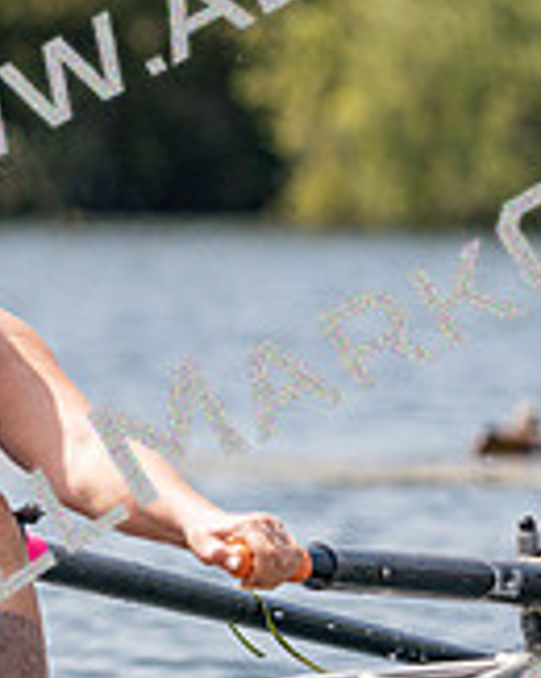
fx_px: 19972
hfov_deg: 1.5
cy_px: 327
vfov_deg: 1.9
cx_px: -533
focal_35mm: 996
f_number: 5.6
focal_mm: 298
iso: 250
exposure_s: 1/1600
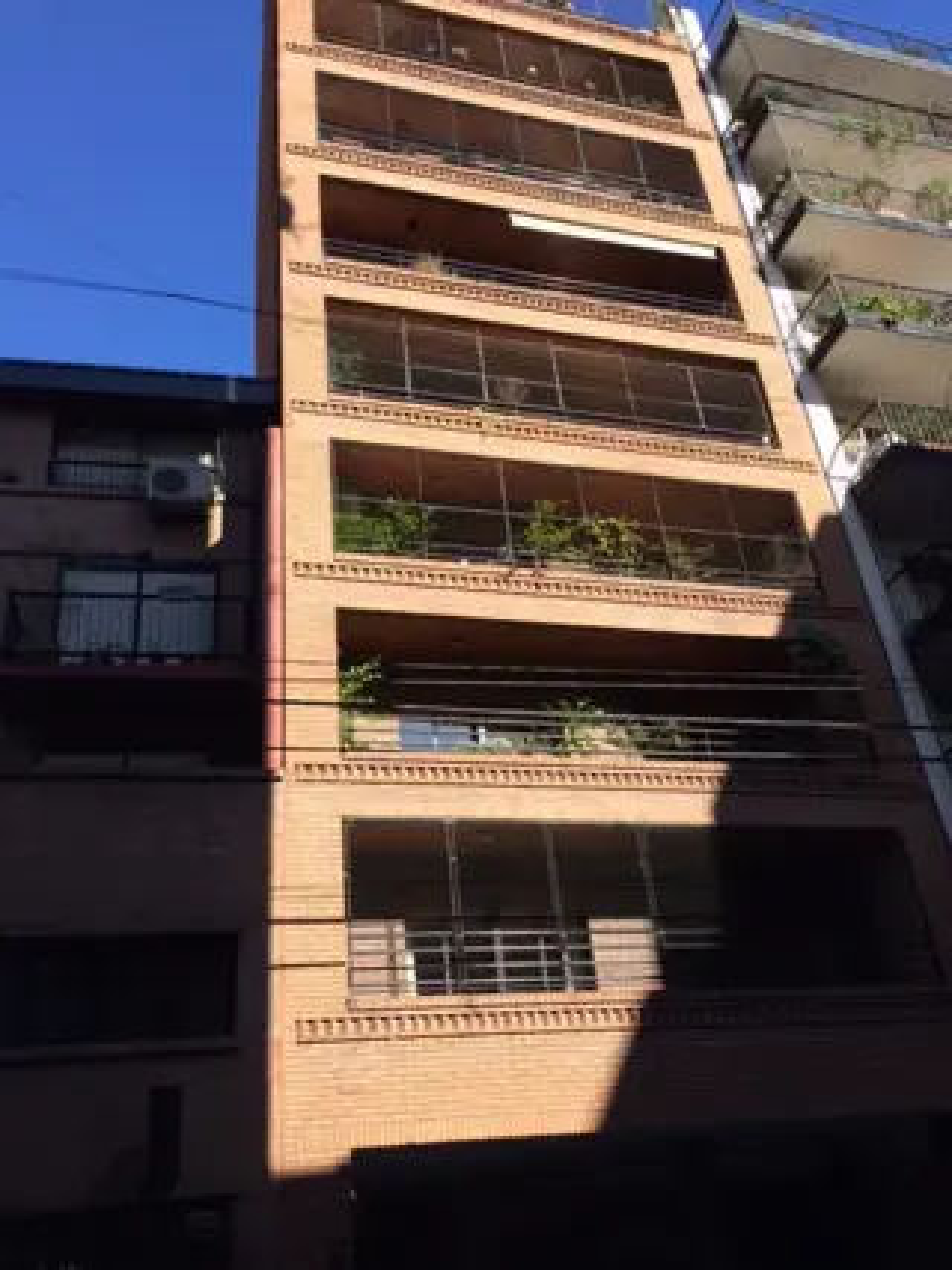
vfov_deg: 61.7
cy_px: 635
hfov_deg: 48.2
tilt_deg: +28.9
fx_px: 1064
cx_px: 476
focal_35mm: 29
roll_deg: +6.8
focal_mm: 4.15
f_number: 2.2
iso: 32
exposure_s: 1/954
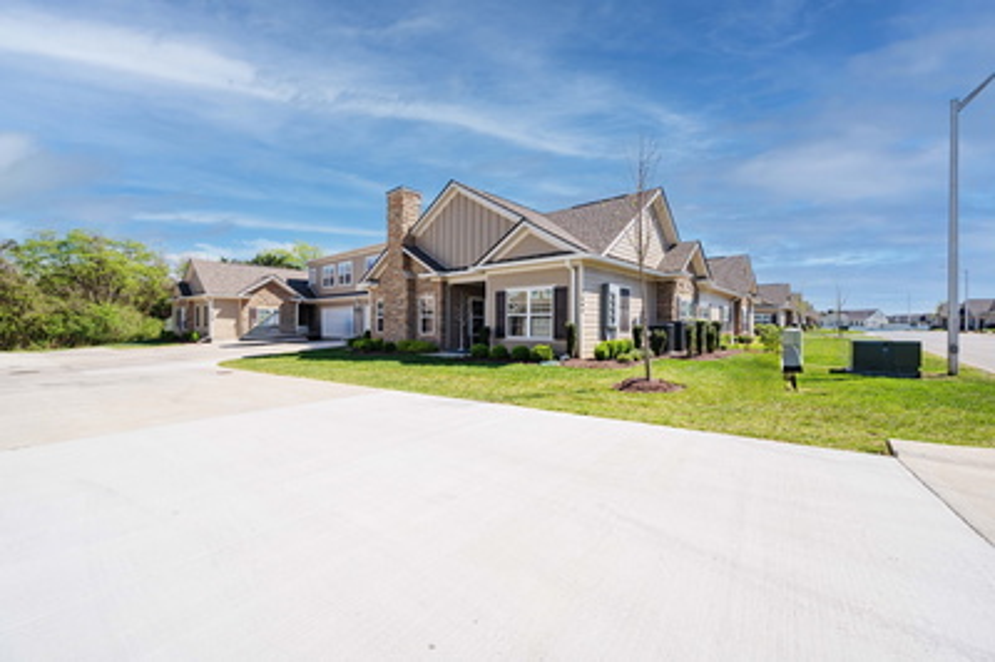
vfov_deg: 81.1
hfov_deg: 104.3
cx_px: 498
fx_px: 387
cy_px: 331
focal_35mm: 14
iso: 100
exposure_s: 1/320
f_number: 9
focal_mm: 14
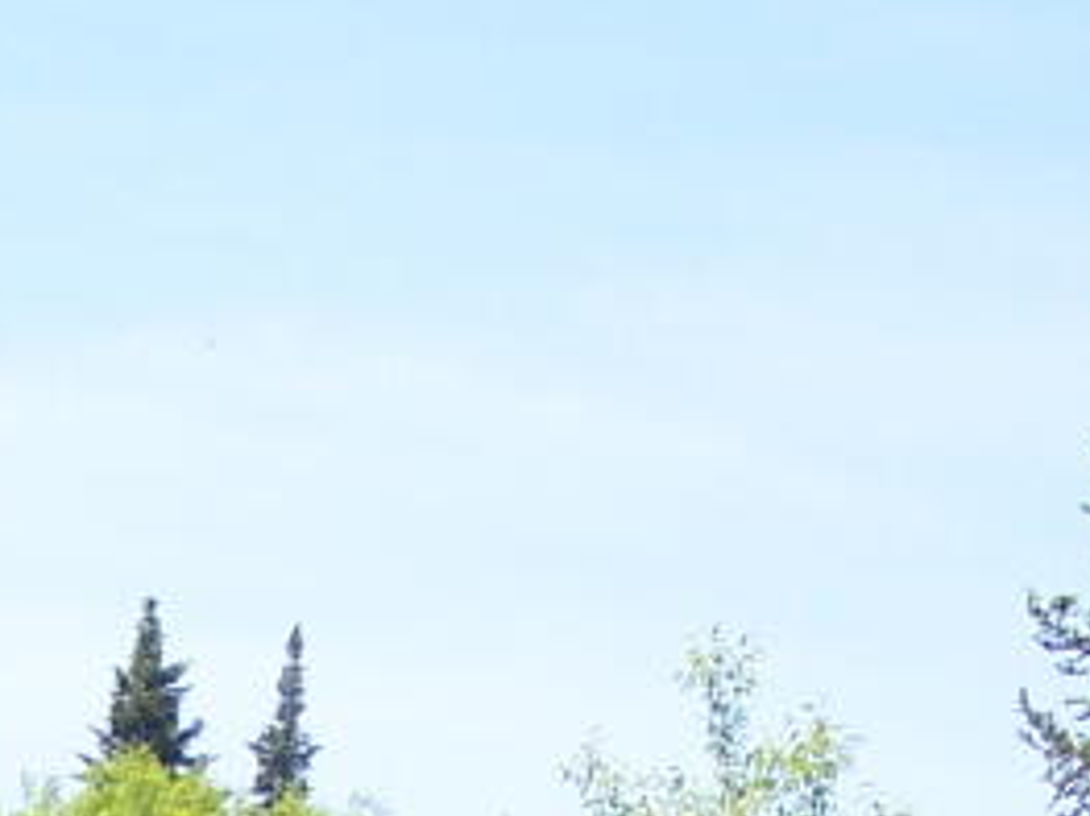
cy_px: 1483
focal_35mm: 148
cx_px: 282
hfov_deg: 13.3
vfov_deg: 9.5
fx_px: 4658
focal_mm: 6.3
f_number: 2.8
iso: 80
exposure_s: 1/640
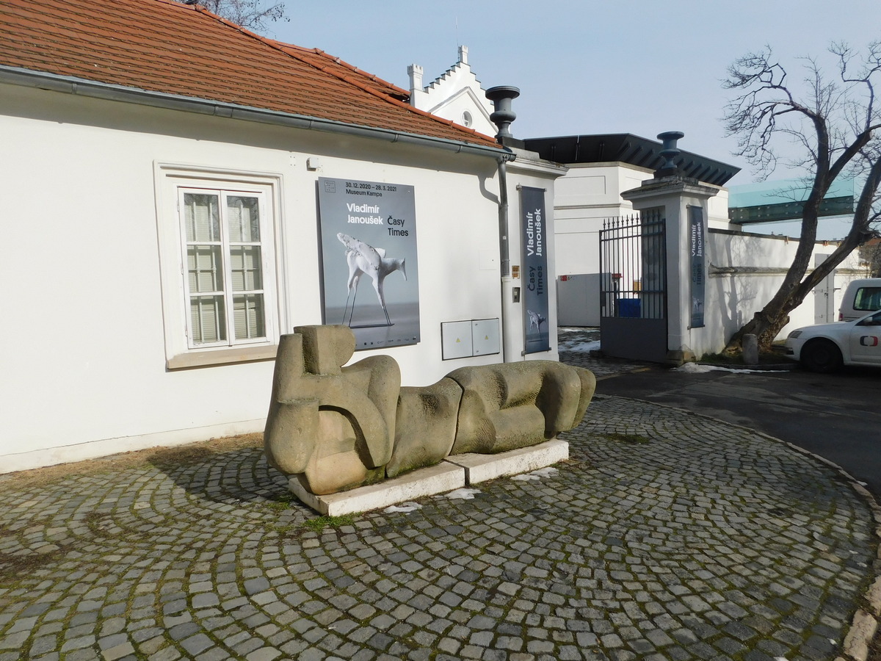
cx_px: 440
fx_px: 585
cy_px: 330
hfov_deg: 73.9
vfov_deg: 58.9
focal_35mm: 23
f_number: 6
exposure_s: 1/640
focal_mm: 4
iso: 125
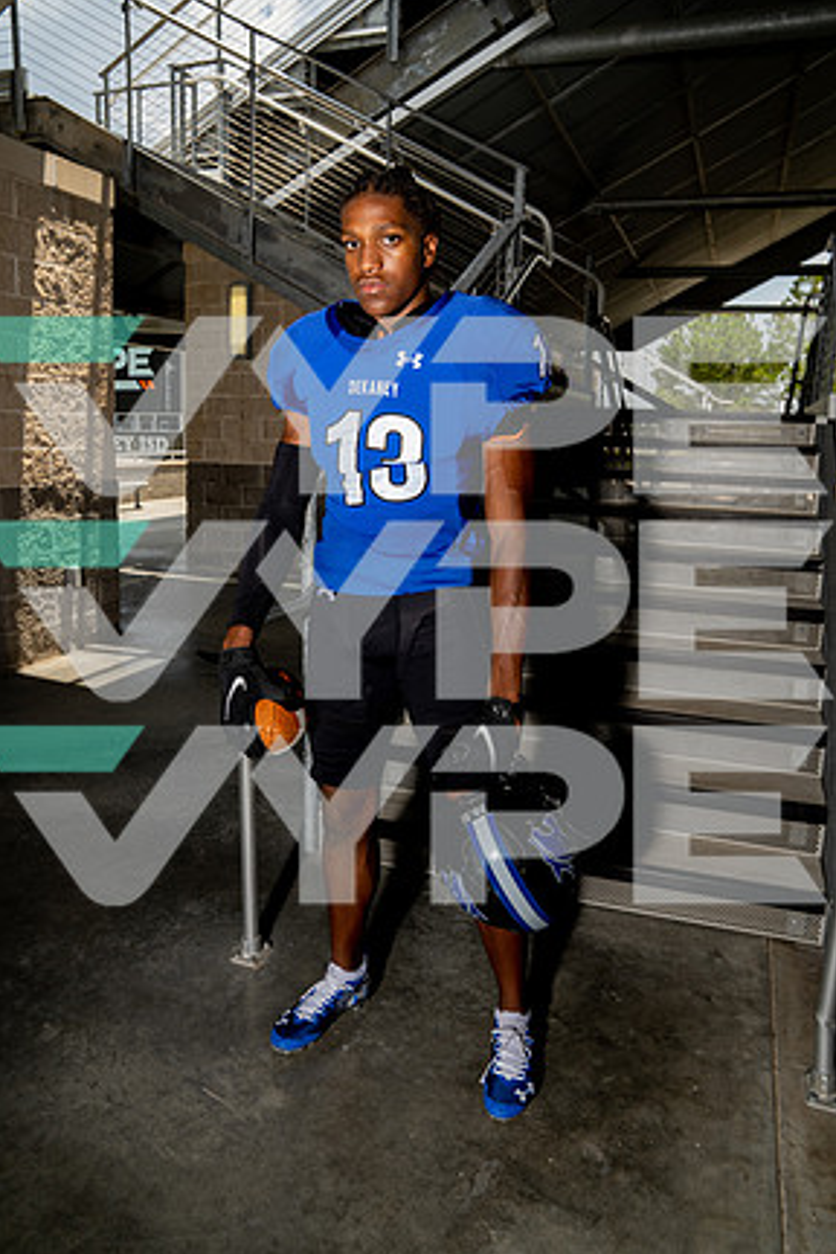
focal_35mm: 25
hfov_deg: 51.3
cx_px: 403
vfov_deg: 71.5
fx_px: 871
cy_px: 612
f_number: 6.3
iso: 100
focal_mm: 24
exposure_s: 1/250
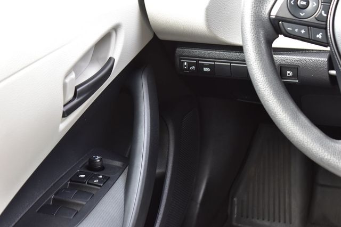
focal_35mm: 82
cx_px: 170
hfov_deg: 24.6
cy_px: 114
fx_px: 781
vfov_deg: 16.5
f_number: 7.1
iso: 400
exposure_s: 1/30
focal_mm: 55
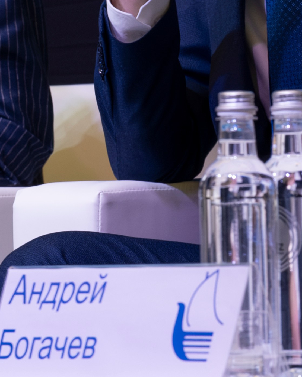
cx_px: 268
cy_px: 110
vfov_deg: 3.5
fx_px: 6248
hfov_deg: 2.8
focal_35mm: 559
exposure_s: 1/160
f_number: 4.5
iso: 1250
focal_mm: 75
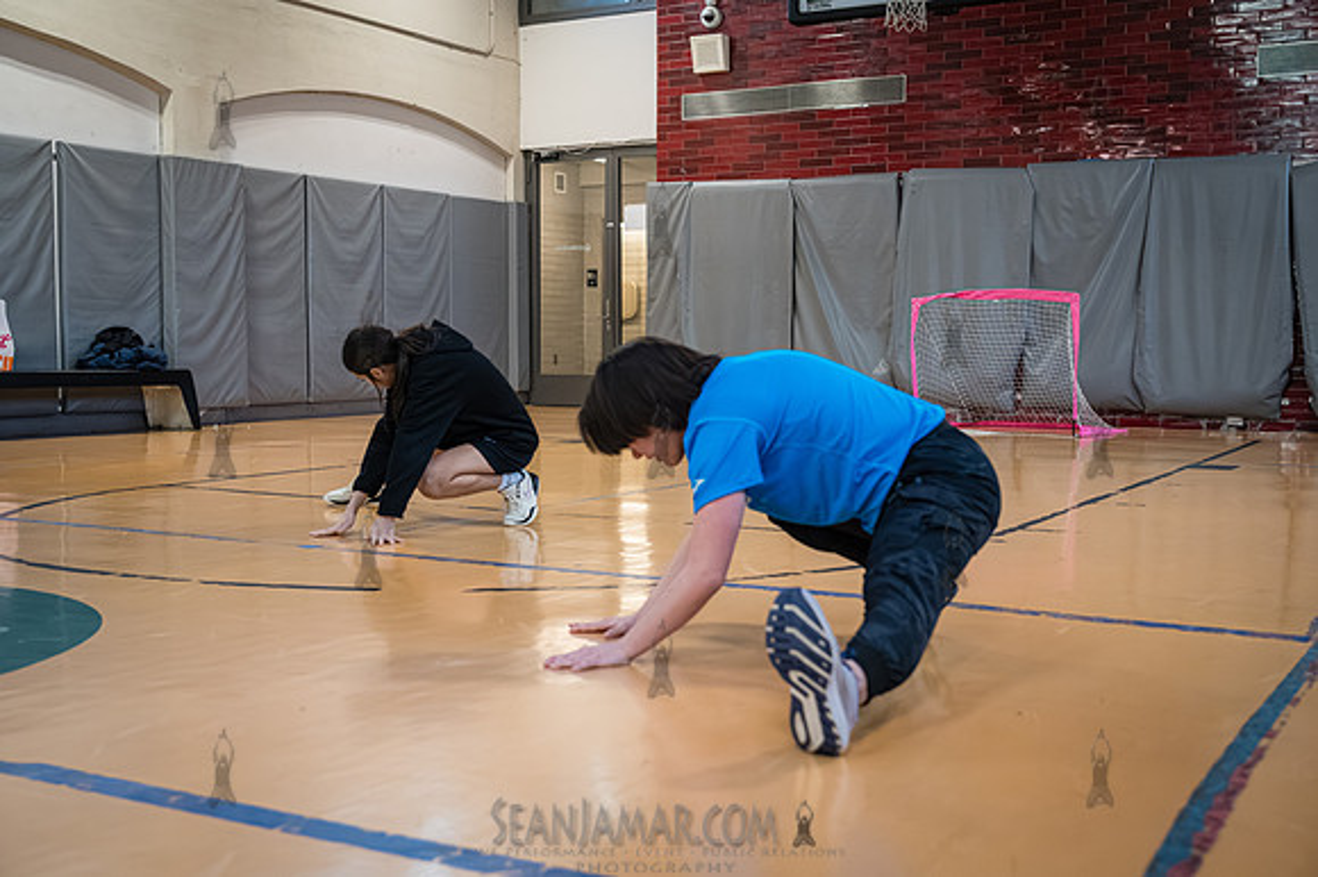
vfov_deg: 33.1
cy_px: 438
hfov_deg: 48.2
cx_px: 659
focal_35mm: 40
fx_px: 1474
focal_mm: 40
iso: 8000
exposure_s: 1/1000
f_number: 3.5
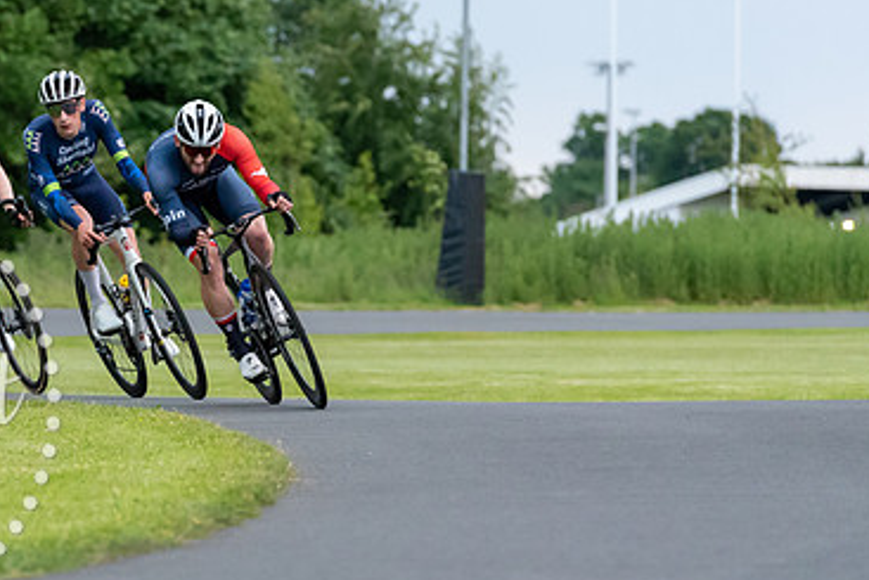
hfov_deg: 6.7
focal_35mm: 308
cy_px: 278
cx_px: 206
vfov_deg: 4.5
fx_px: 7437
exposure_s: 1/640
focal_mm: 195
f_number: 5
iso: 8000
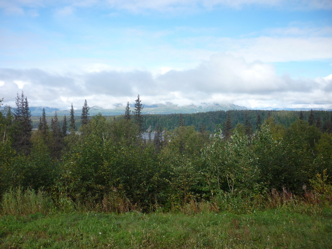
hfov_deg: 55.4
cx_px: 166
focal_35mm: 33
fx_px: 317
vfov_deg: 42.9
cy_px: 124
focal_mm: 5.5
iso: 80
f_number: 2.8
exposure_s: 1/800
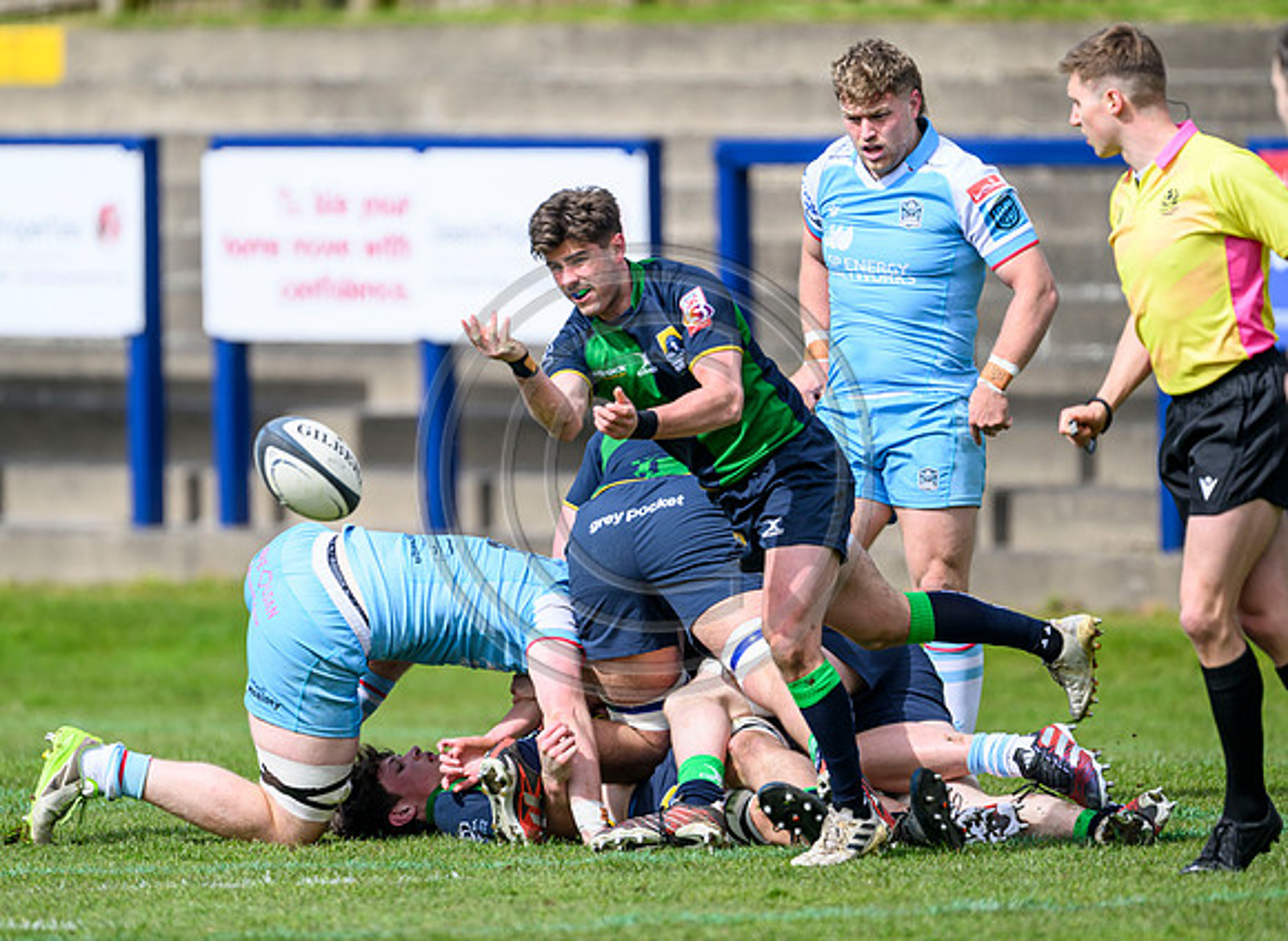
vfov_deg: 2.0
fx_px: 26814
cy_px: 454
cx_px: 613
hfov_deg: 2.8
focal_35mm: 727
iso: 250
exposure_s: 1/2000
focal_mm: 560
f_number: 4
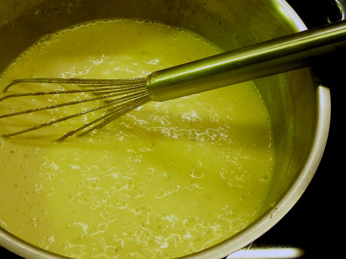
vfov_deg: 34.2
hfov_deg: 44.4
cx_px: 128
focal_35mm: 42
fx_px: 420
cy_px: 107
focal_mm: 5.5
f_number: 2.8
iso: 200
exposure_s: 1/30
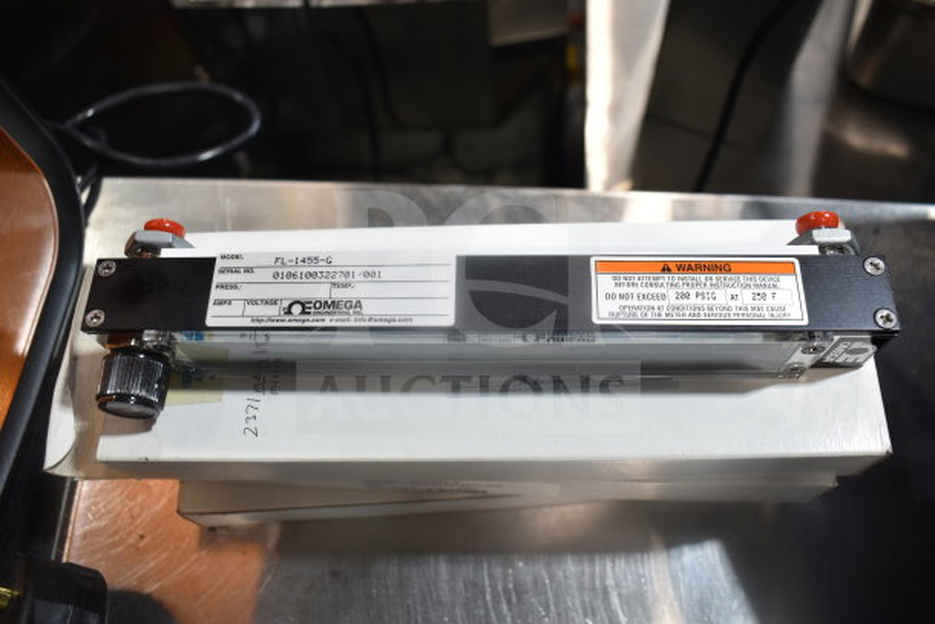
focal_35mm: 30
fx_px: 779
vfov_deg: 43.6
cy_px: 312
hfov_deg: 61.9
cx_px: 468
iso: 200
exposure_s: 1/50
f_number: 3.8
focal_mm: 20
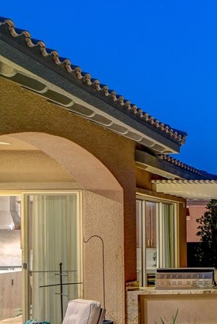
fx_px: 714
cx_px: 353
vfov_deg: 25.4
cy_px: 231
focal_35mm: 79
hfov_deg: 15.5
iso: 800
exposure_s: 2
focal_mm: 20
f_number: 9
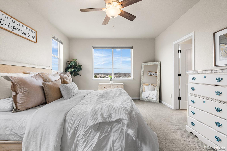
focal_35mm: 17
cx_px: 114
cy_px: 76
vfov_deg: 70.4
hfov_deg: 93.3
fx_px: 107
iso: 400
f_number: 8
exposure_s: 1/30
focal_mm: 17
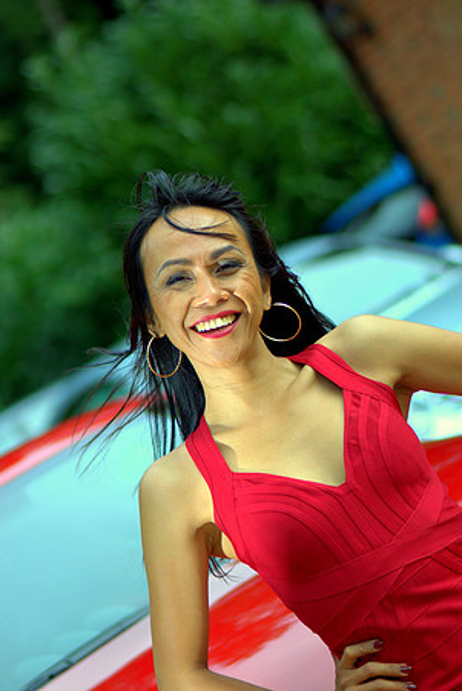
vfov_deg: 13.7
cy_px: 346
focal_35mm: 150
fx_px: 2881
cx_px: 231
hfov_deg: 9.2
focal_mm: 100
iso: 100
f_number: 2.8
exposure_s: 1/2000
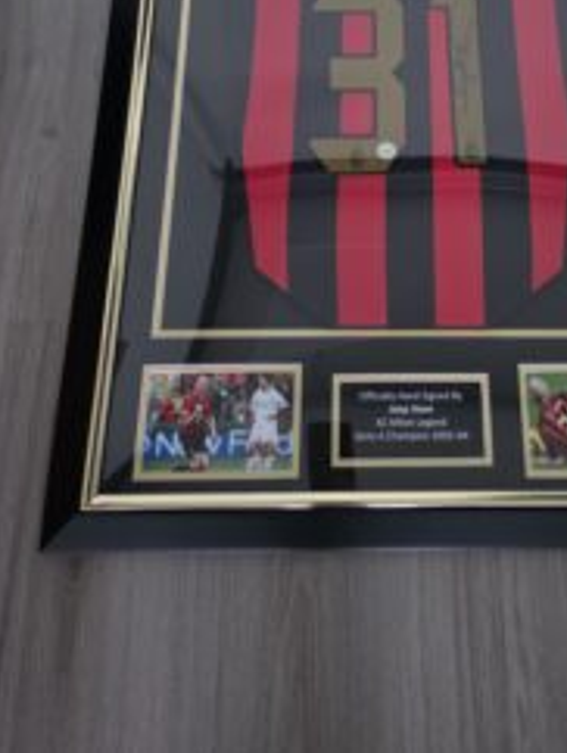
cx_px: 386
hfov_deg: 37.3
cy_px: 149
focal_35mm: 38
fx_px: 828
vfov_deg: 46.3
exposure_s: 1/20
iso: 1000
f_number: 1.4
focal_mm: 6.5
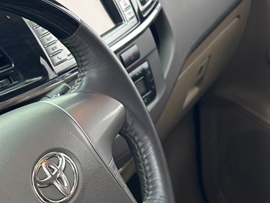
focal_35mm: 142
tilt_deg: -25.7
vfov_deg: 10.4
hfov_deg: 13.8
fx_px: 1108
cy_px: 200
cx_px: 232
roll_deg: +0.2
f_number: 1.78
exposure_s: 1/40
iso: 320
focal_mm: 6.86
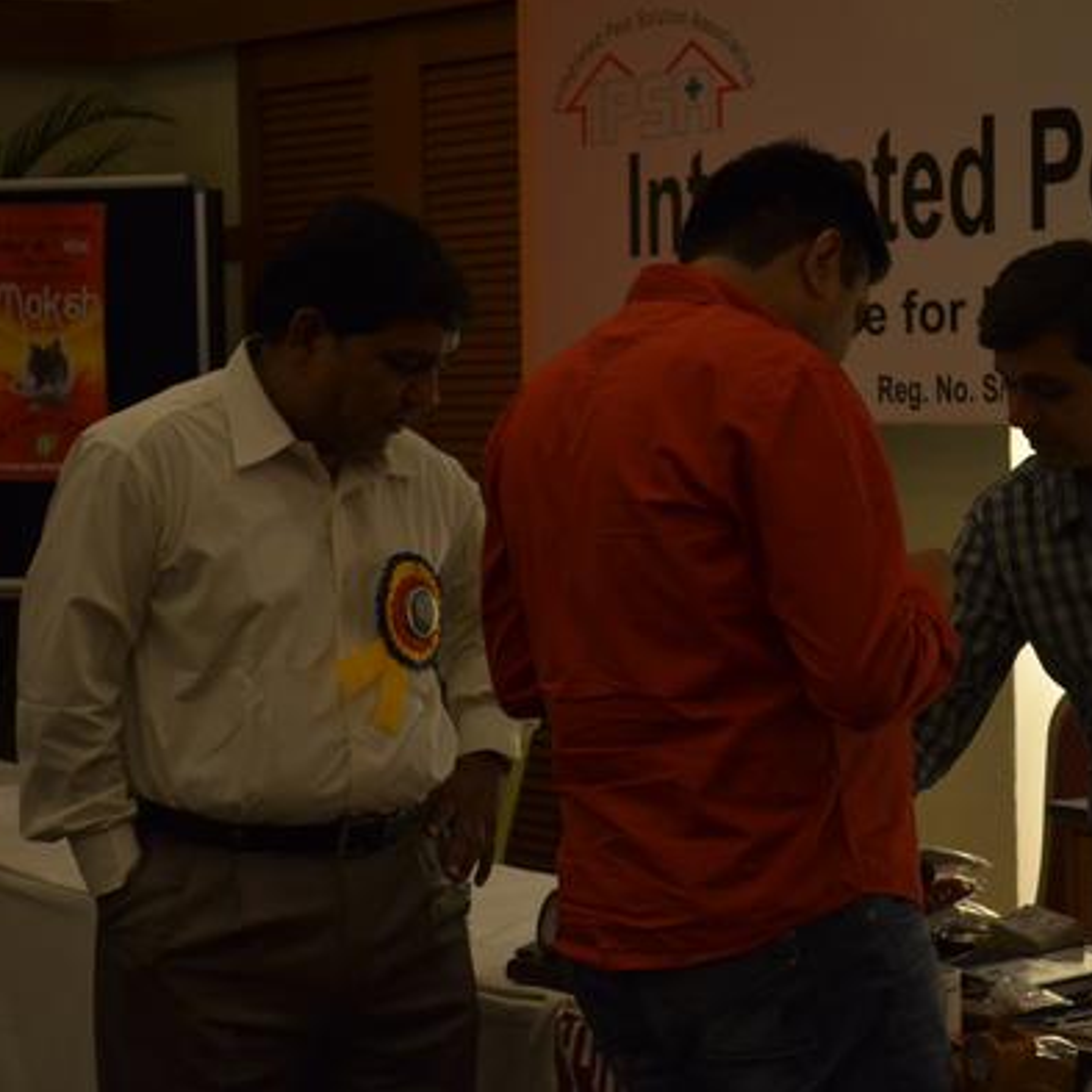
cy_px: 545
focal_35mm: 107
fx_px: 3806
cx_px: 784
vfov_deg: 16.3
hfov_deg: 16.3
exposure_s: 1/125
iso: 800
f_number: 5.6
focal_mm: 55
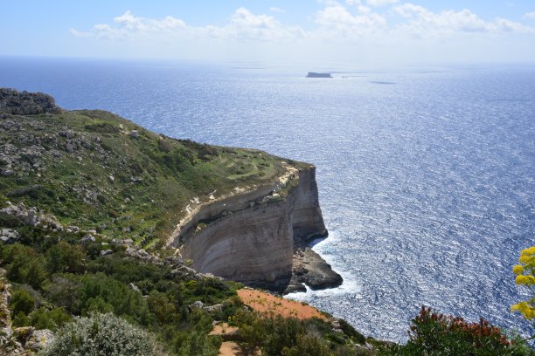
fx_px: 594
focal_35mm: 40
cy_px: 178
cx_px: 268
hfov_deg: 48.5
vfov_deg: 33.4
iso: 400
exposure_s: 1/200
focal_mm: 40
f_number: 22
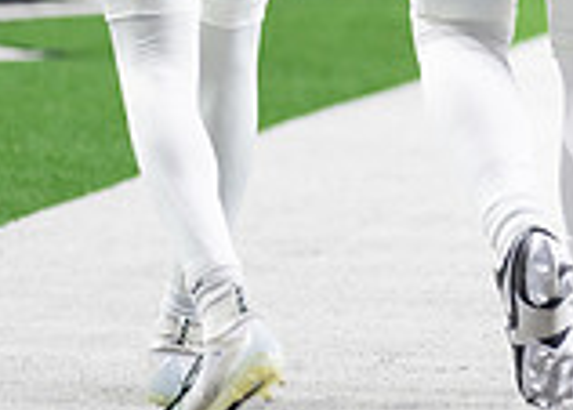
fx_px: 9622
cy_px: -294
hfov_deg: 3.4
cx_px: 1130
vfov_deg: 2.4
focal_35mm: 591
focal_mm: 135
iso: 500
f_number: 1.8
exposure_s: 1/400
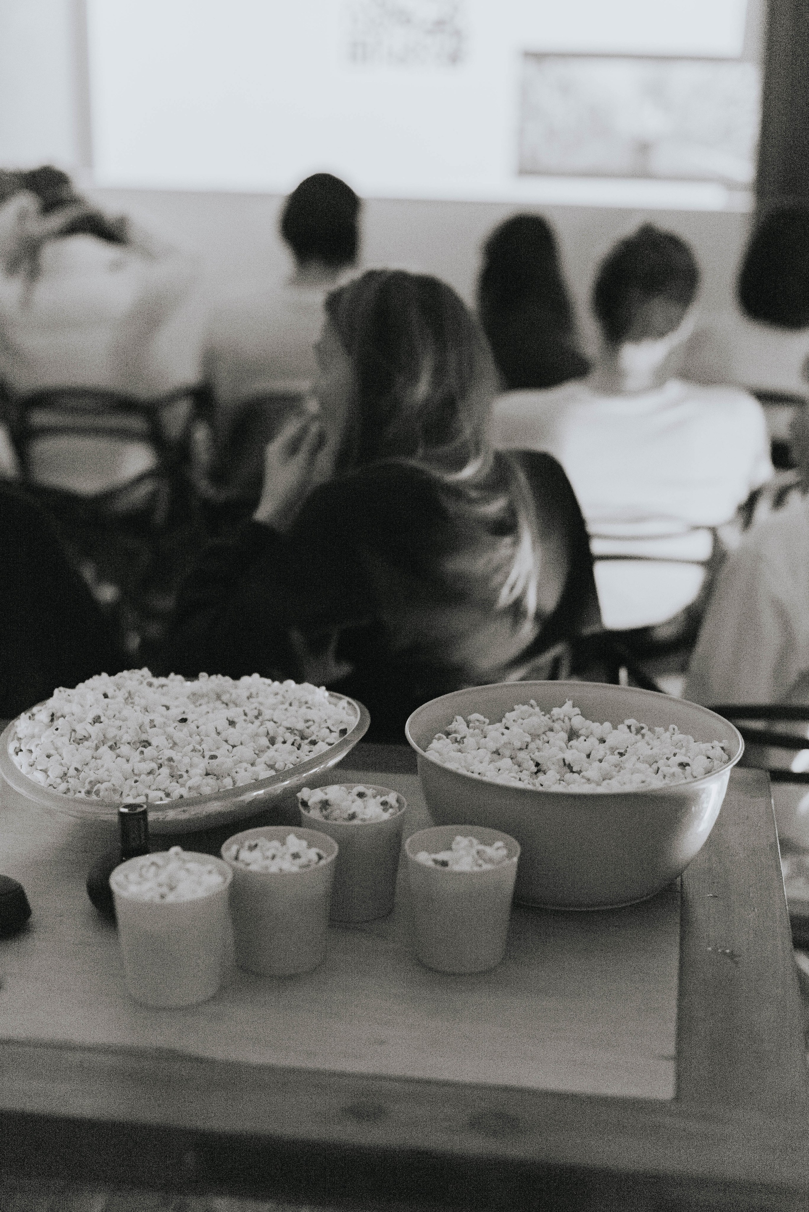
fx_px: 1684
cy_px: 606
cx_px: 404
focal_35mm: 50
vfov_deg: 39.6
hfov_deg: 27.0
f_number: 2.2
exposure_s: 1/100
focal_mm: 50
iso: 6400
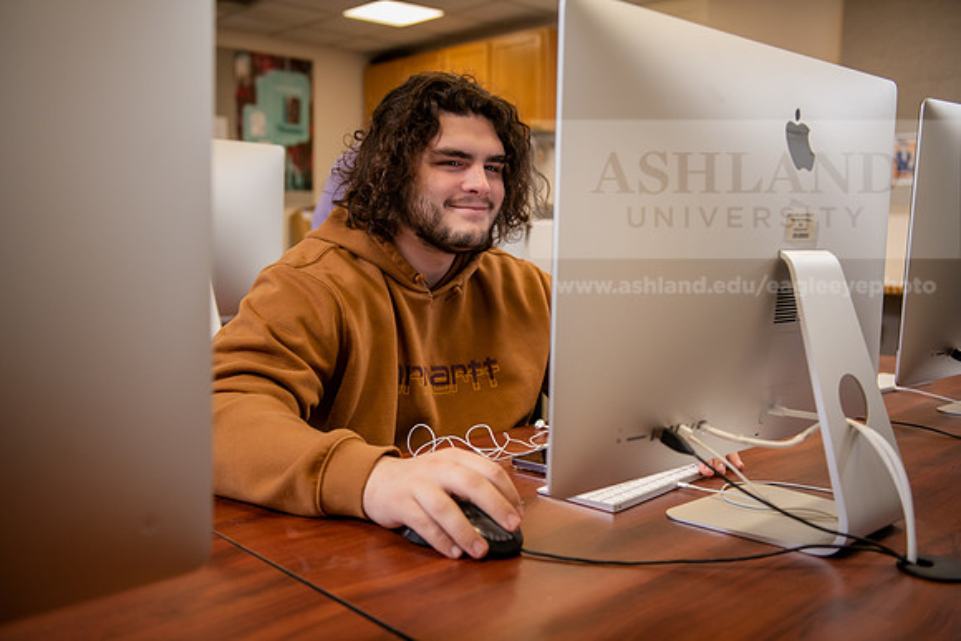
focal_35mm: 32
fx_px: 854
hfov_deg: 58.7
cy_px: 320
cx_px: 480
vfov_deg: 41.1
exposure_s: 1/200
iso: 640
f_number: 3.2
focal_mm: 32
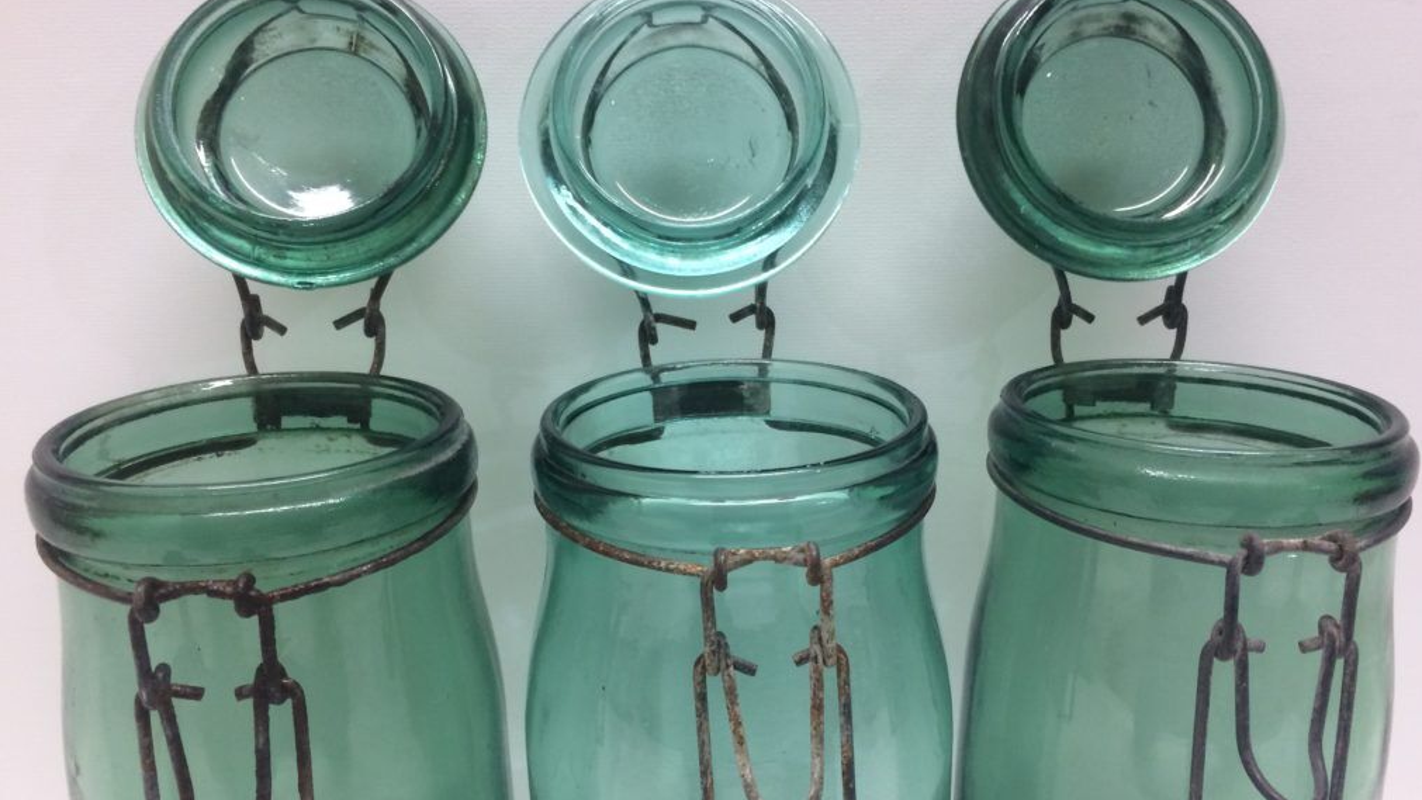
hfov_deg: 61.0
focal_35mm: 32
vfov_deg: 36.6
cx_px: 719
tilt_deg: -17.0
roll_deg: +0.8
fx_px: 1207
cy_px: 463
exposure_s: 1/33
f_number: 2.2
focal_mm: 4.15
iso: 64
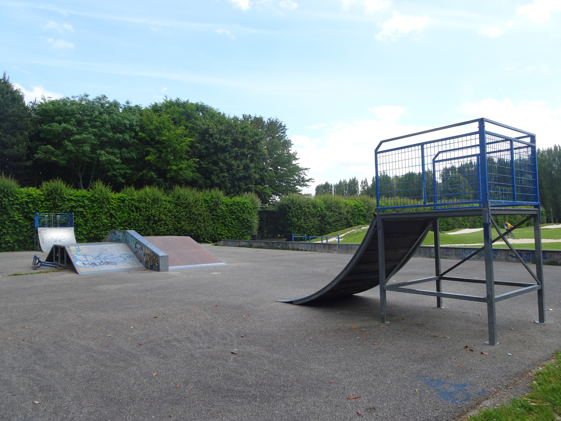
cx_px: 280
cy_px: 210
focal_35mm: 24
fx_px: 389
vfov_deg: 56.8
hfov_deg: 71.6
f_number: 3.5
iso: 80
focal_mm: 4.1
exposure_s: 1/500
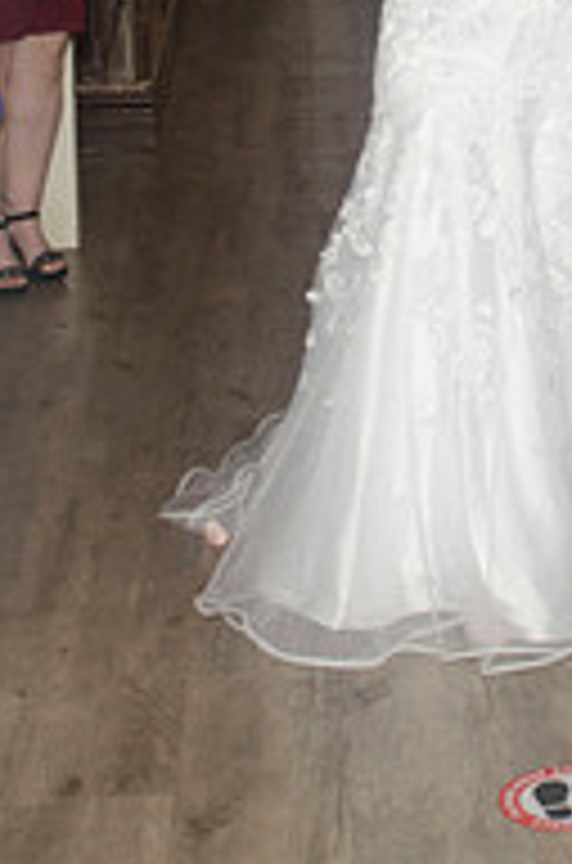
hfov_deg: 12.3
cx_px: 631
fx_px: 2612
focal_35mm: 109
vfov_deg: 18.3
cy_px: -27
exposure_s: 1/80
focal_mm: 31
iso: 400
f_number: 4
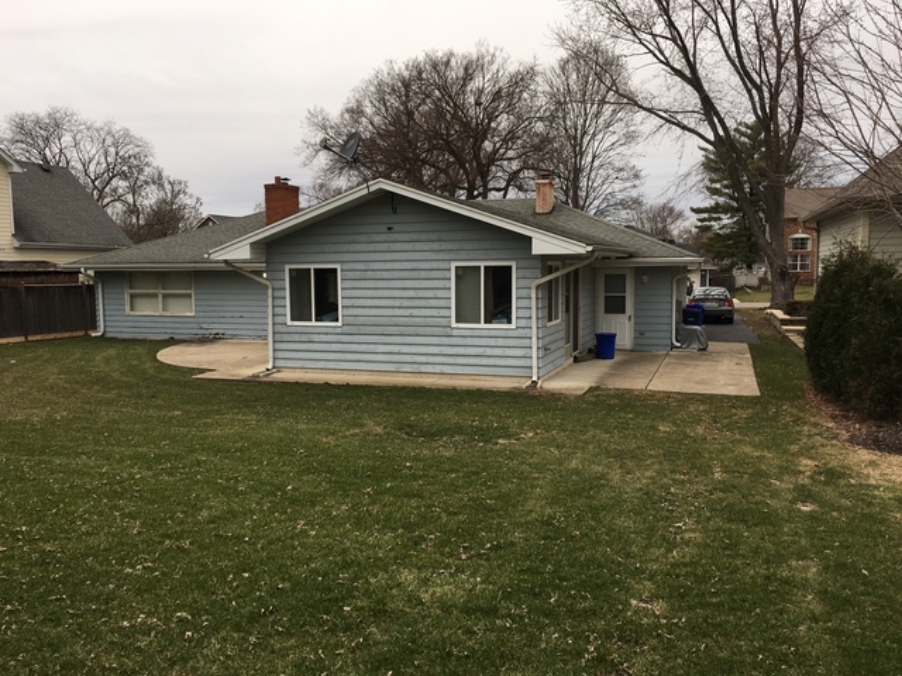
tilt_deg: -5.1
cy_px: 338
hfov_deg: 61.7
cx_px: 451
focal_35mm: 29
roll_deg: -0.8
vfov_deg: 48.2
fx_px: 756
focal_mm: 4.15
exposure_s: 1/587
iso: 32
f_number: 2.2
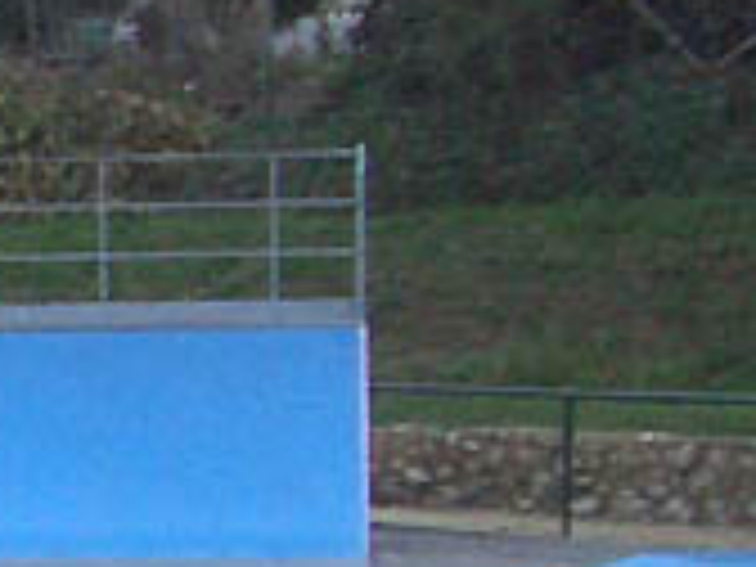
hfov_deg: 10.6
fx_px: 3647
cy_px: 792
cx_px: -860
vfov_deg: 8.7
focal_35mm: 167
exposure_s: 1/80
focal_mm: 5.8
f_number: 2.6
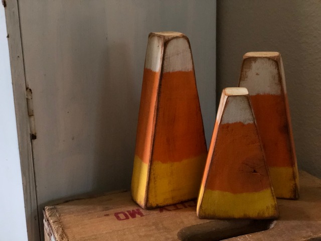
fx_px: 529
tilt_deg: -17.6
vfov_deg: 25.7
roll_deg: +2.1
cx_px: 160
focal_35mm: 57
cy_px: 120
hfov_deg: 33.8
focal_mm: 6.6
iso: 1250
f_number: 2.8
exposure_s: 1/30
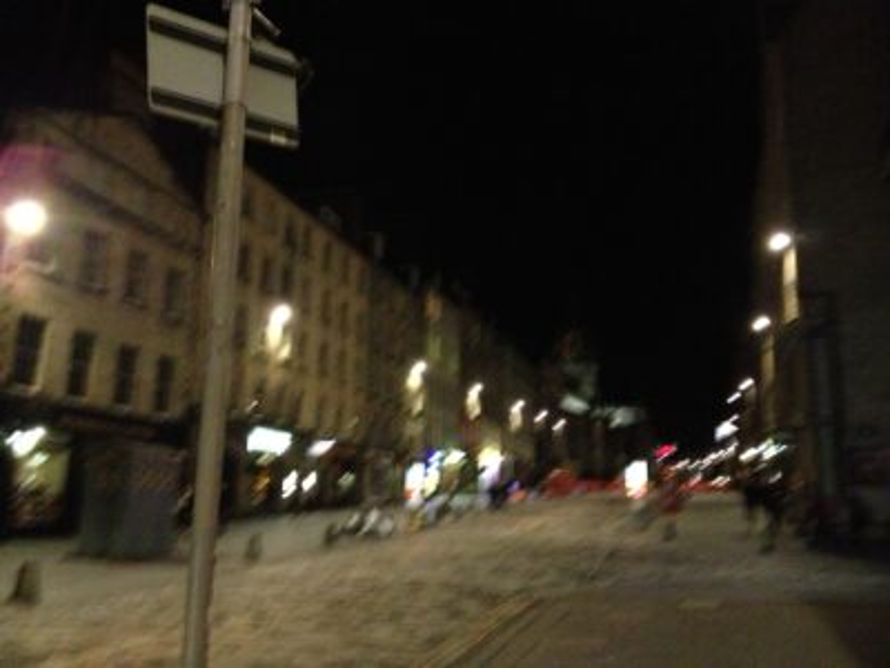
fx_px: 900
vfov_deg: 40.7
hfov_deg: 52.6
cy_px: 334
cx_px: 445
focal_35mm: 35
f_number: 2.4
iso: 800
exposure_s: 1/15
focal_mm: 4.28
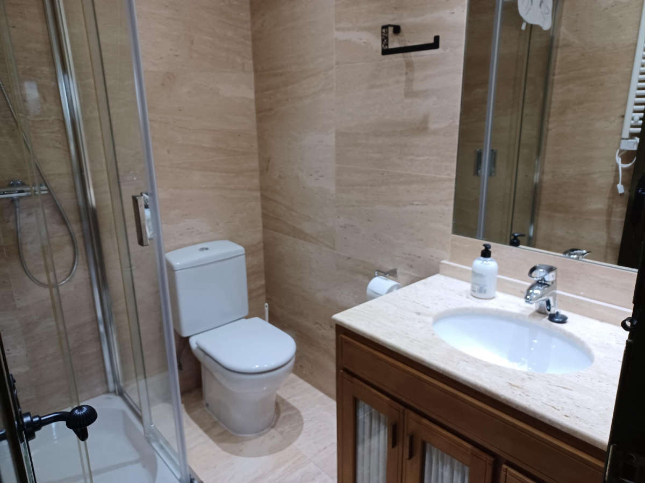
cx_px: 322
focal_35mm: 25
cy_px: 242
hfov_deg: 69.4
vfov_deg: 54.9
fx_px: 466
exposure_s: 1/33.3
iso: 320
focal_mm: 4.6
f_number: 1.8
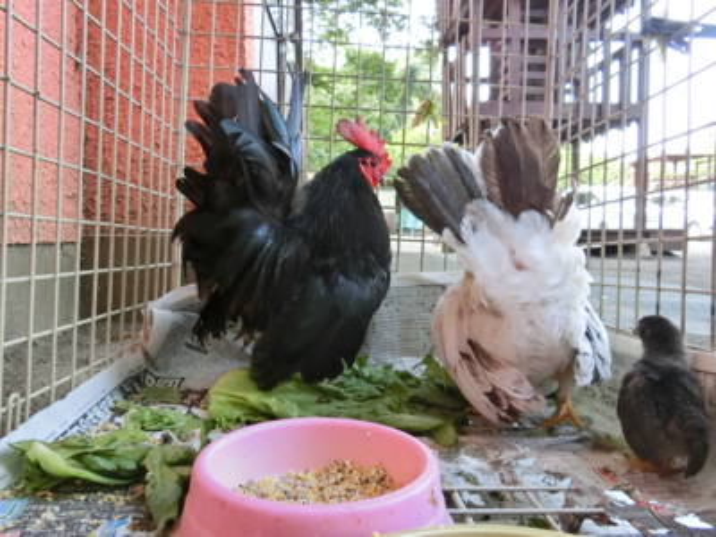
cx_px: 358
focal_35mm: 25
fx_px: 517
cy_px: 268
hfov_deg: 69.4
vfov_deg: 54.9
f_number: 3.5
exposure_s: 1/125
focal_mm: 4.5
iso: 320
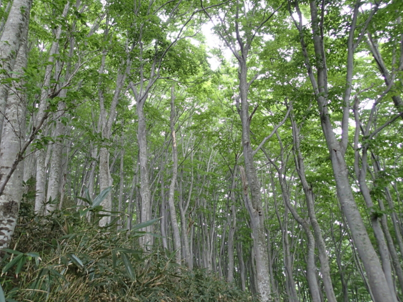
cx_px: 166
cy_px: 132
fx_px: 361
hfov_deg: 58.0
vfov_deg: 45.4
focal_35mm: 31
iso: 125
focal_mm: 4.5
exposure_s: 1/60
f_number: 2
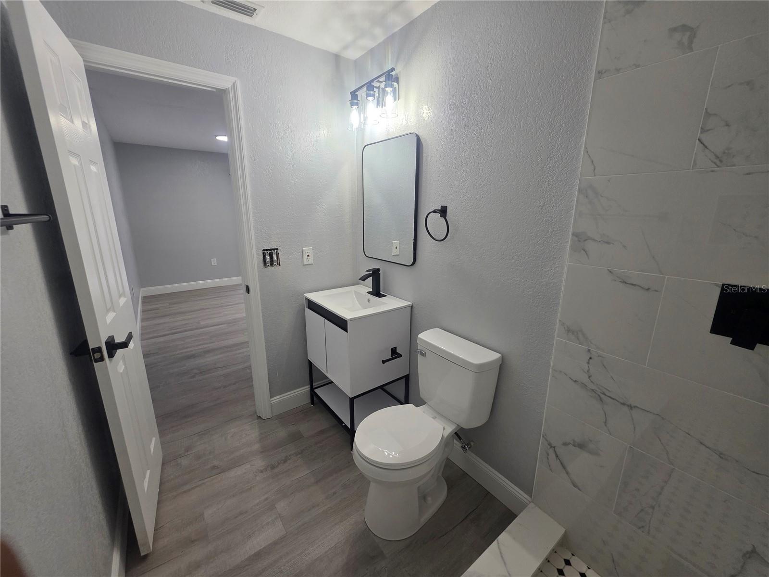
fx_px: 289
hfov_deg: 106.2
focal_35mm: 13
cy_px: 288
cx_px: 384
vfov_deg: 89.9
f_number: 1.9
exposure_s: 1/120
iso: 160
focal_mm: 2.2
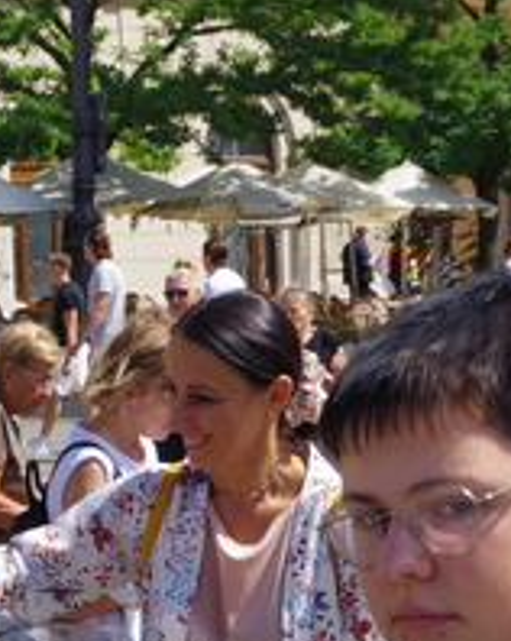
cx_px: -6
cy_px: 638
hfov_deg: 9.0
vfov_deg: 11.2
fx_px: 3238
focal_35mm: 171
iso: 200
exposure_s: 1/200
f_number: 11
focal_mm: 40
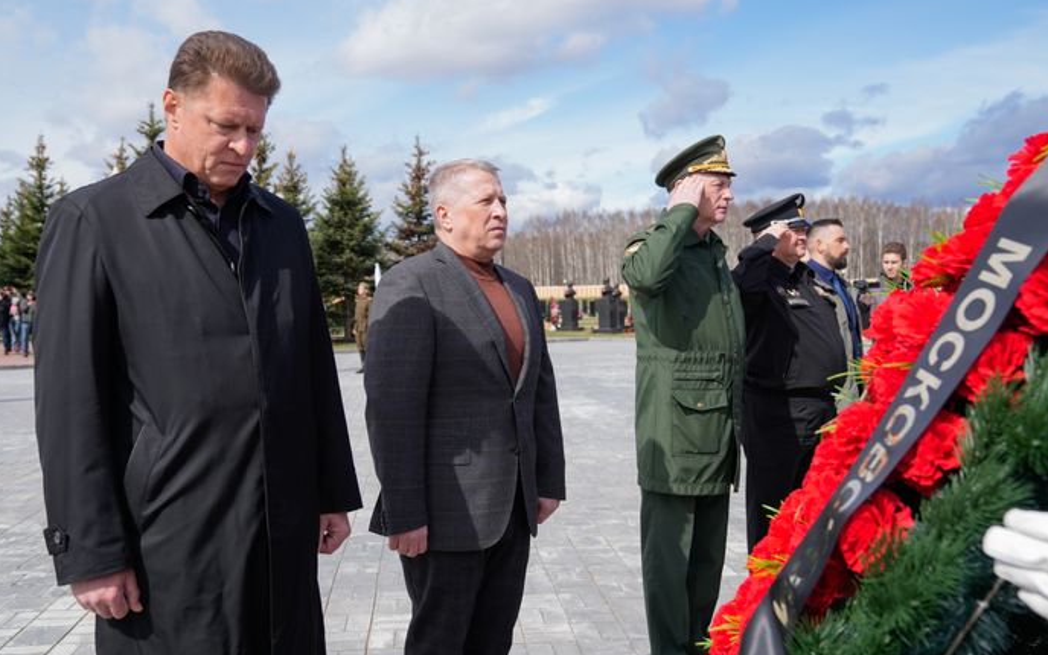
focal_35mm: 30
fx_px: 857
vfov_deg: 41.8
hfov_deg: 62.9
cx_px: 522
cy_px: 343
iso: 320
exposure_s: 1/1600
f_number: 4.5
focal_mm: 29
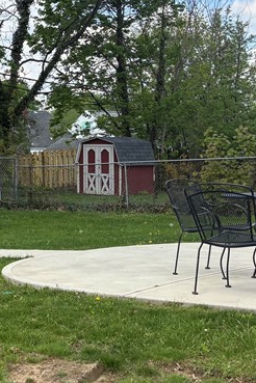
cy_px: 128
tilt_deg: +2.5
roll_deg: -0.1
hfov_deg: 16.1
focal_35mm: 75
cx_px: -163
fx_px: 800
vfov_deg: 26.8
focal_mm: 5.96
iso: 50
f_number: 1.6
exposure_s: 1/2075
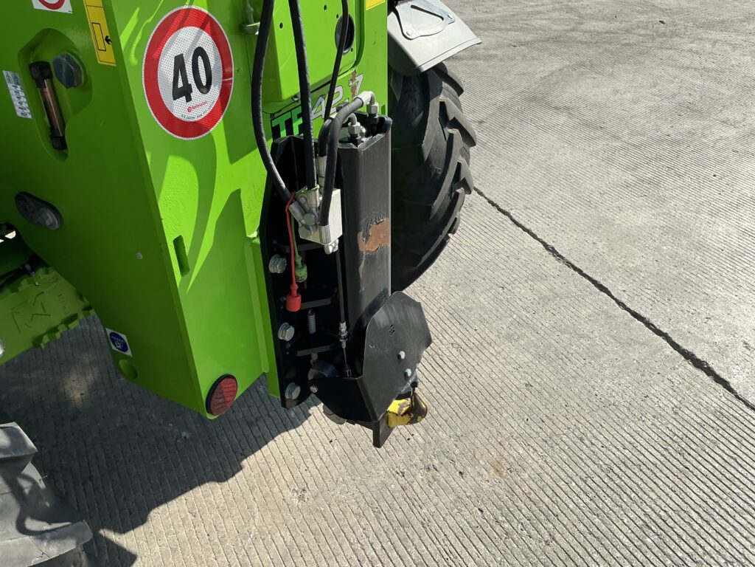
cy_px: 284
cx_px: 378
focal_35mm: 28
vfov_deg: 49.7
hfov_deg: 63.4
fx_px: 611
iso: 25
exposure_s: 1/1221
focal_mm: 3
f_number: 1.8
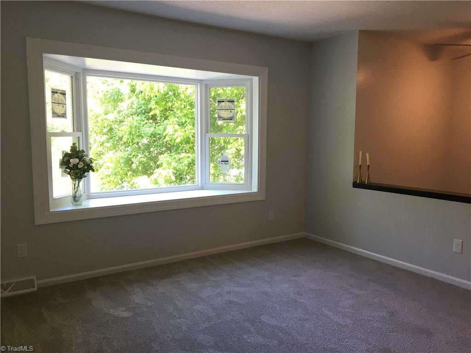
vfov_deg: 48.2
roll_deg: +0.4
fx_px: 395
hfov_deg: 61.7
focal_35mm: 29
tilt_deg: -6.4
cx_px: 236
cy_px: 176
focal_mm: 4.15
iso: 50
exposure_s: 1/30
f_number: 2.2
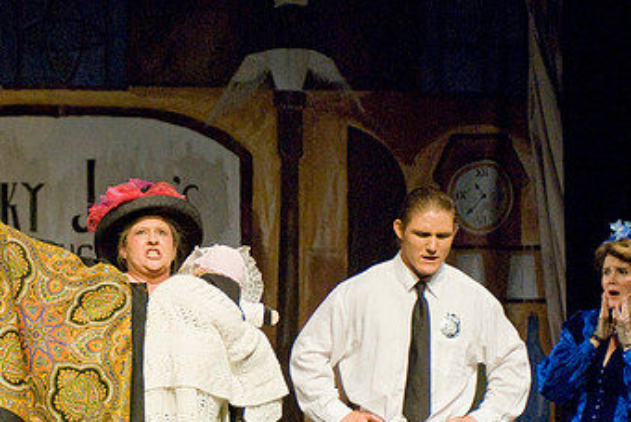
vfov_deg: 10.7
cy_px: 283
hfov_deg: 15.9
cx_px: 161
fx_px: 2244
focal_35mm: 128
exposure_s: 1/160
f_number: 2.8
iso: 800
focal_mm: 50
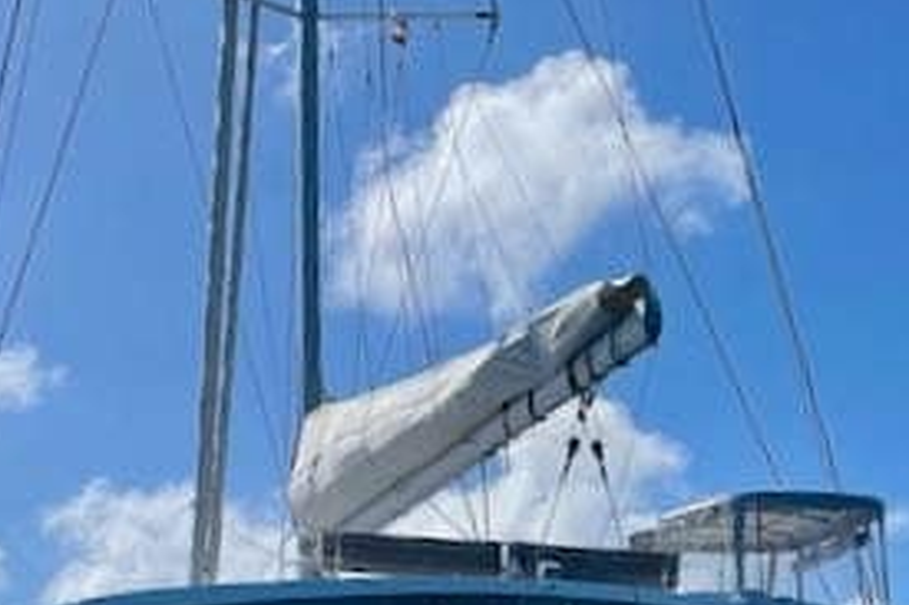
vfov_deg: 22.0
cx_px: 436
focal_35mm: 59
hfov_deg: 33.9
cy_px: 628
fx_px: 1489
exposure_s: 1/5814
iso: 32
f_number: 1.6
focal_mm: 4.2
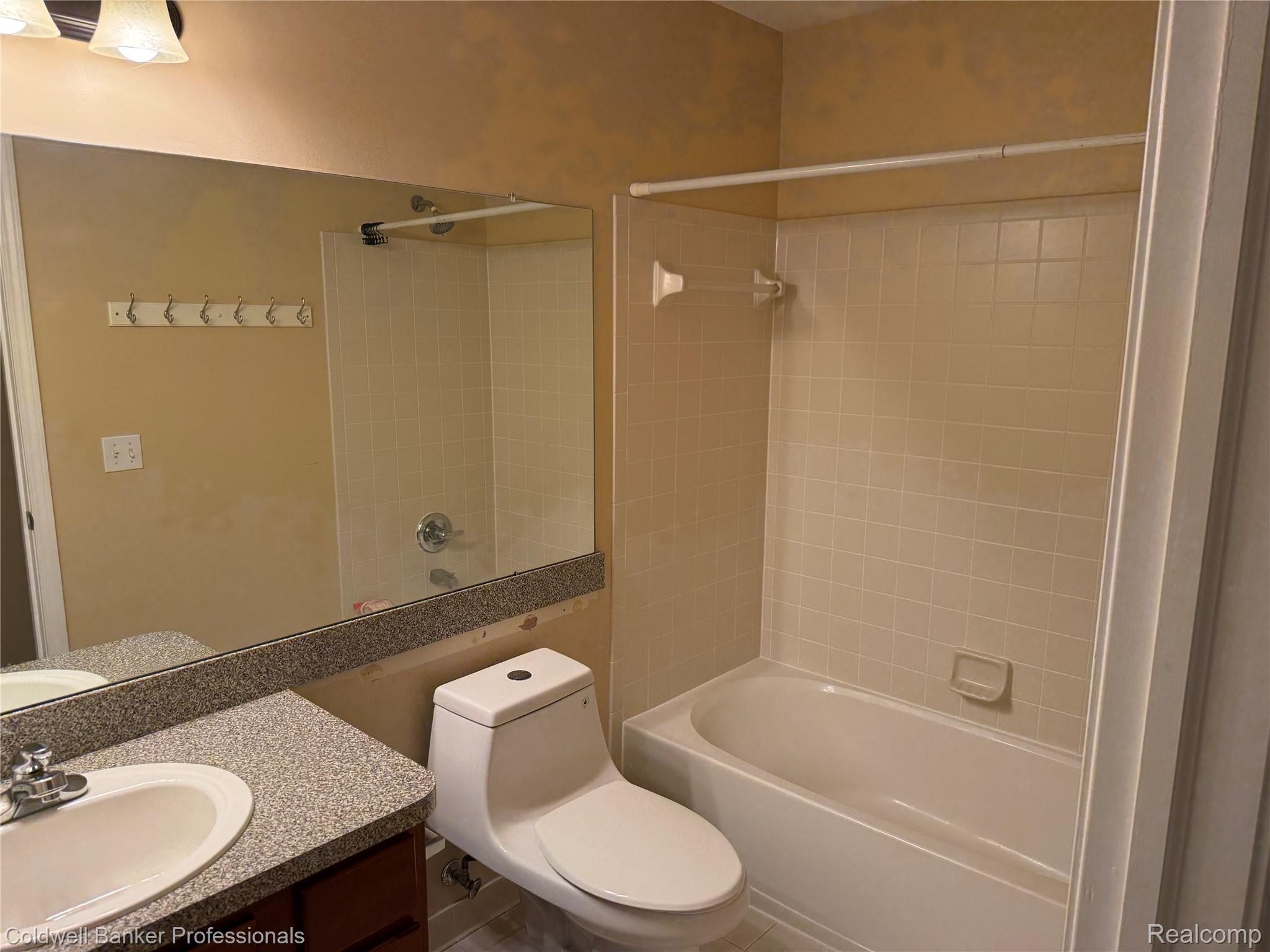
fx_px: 881
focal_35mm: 24
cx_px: 635
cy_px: 476
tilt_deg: -10.9
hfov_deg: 71.6
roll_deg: -0.4
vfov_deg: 56.8
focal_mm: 6.76
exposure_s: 1/178
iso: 200
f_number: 1.78
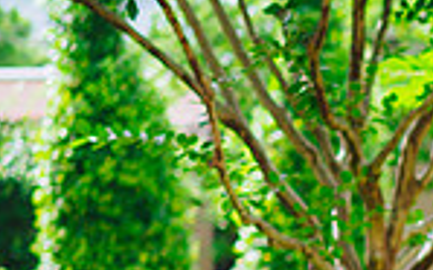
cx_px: 703
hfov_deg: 6.1
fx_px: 3987
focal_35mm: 338
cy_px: 440
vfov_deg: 3.9
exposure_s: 1/800
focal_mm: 85
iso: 100
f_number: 2
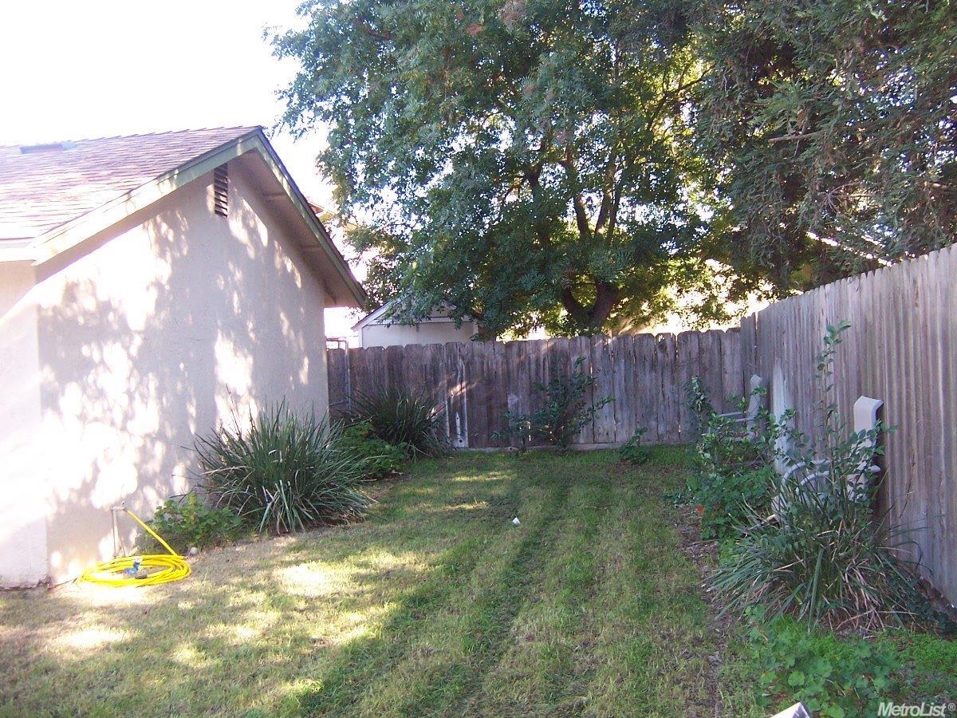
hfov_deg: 55.4
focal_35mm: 33
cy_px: 359
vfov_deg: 42.9
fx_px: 912
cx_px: 478
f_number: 2.8
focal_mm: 5.5
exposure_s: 1/90
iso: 140
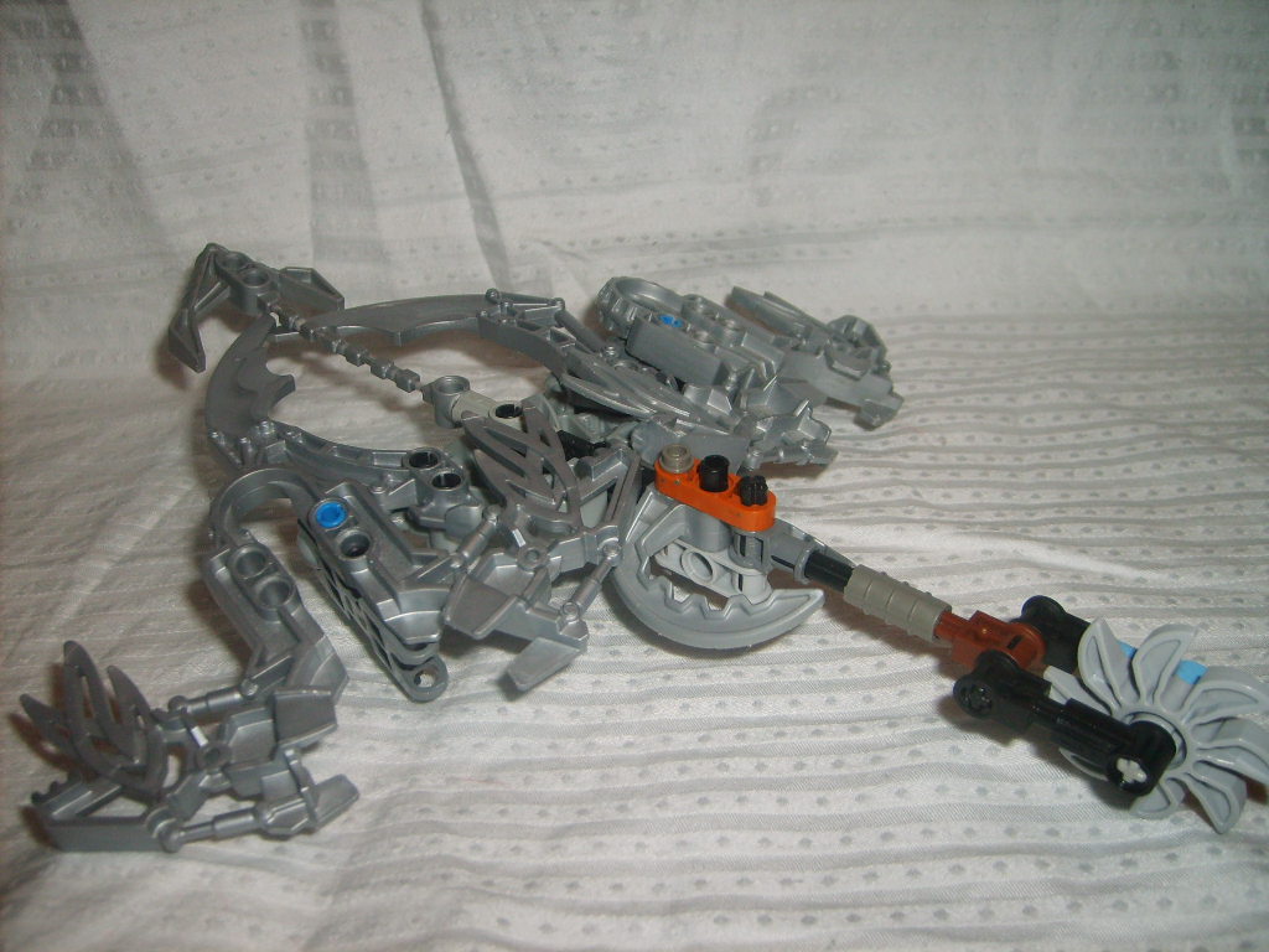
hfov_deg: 52.6
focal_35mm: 35
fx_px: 1283
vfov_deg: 40.7
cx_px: 634
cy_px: 476
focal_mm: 5.8
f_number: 2.8
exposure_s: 1/45
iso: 100
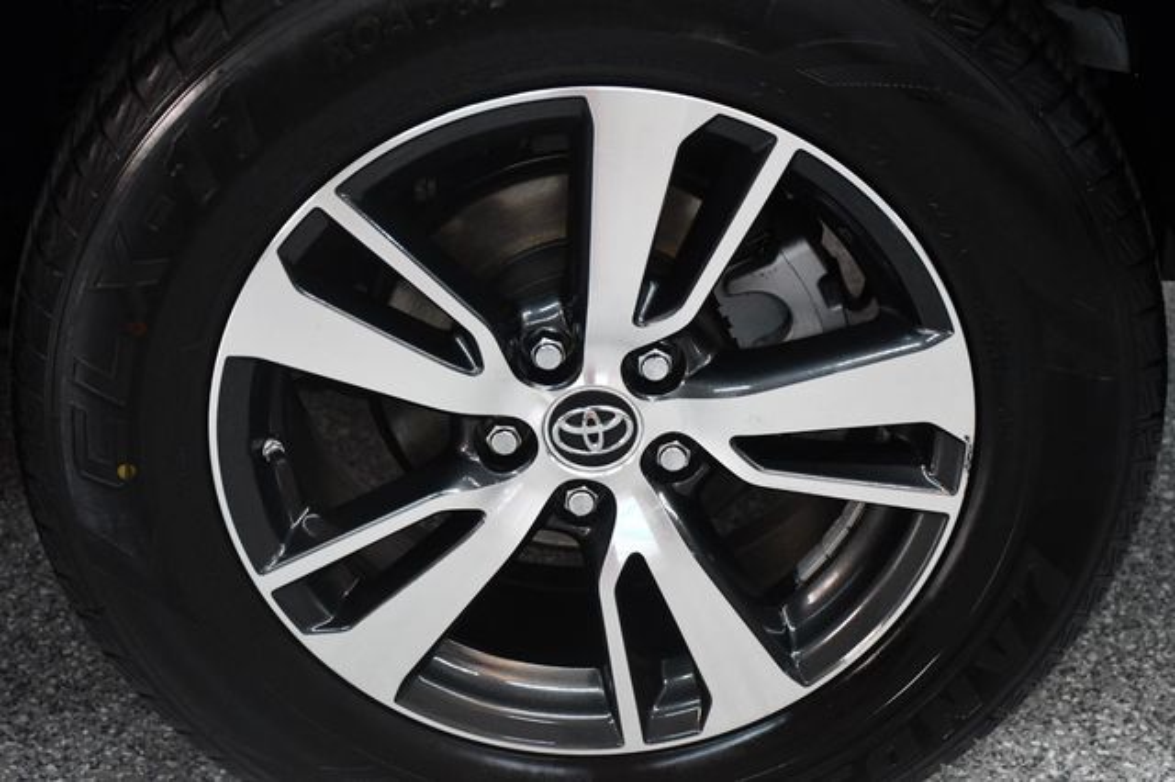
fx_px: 2349
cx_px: 588
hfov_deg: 28.1
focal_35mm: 72
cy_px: 391
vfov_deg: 18.9
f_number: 4.5
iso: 3200
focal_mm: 48
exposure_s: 1/100
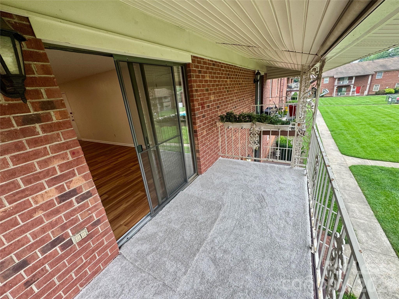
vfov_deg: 85.7
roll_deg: +5.8
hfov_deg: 102.1
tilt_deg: -19.9
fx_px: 161
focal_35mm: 14
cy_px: 150
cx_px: 200
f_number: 2.2
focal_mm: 2.22
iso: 100
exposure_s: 1/99
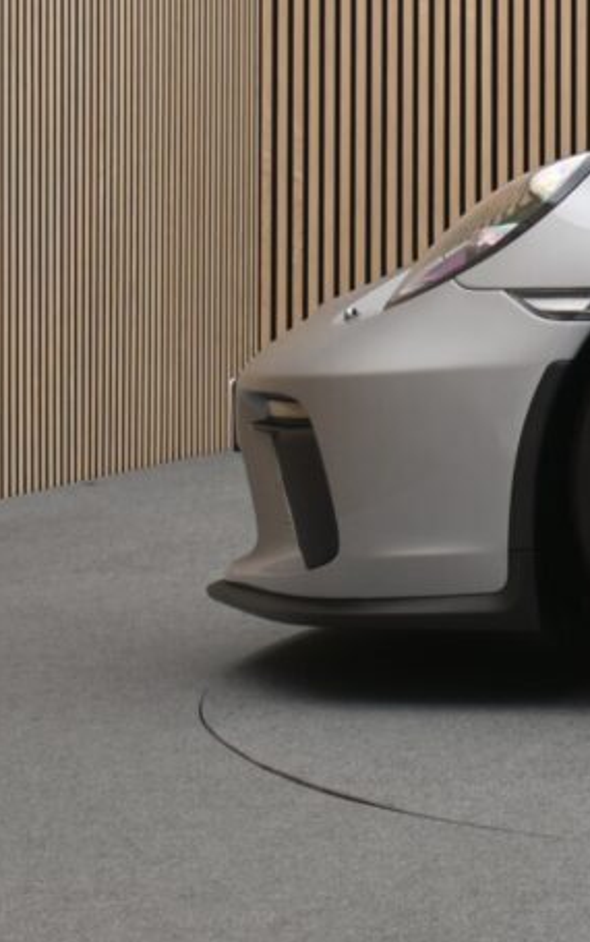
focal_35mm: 157
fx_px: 4032
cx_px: 1704
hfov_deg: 7.5
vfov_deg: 13.2
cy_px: 30
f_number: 4.5
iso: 450
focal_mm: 27.5
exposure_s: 1/40
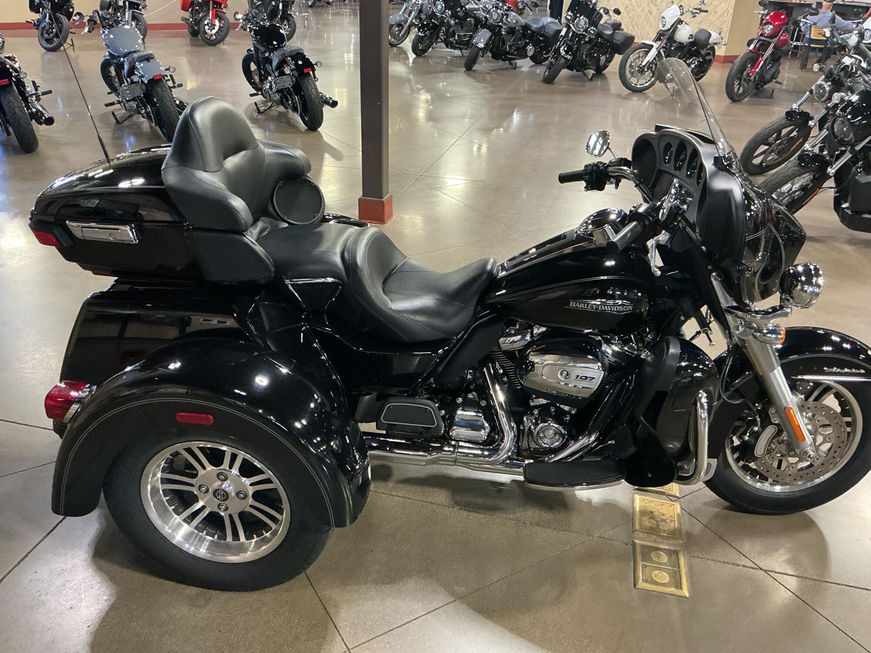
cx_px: 436
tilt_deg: -27.6
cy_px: 326
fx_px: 730
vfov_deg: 48.2
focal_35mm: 29
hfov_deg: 61.7
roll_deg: -3.1
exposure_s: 1/60
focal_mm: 3
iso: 200
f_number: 1.8
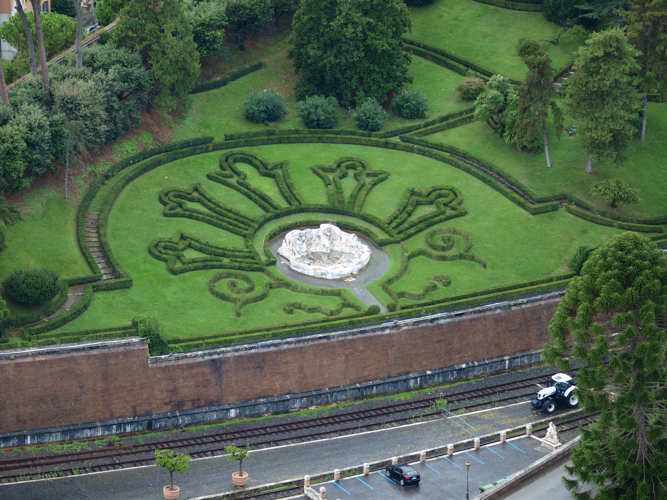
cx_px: 334
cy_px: 250
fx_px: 2621
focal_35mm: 136
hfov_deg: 14.5
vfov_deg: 10.9
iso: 200
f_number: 4
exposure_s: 1/125
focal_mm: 68
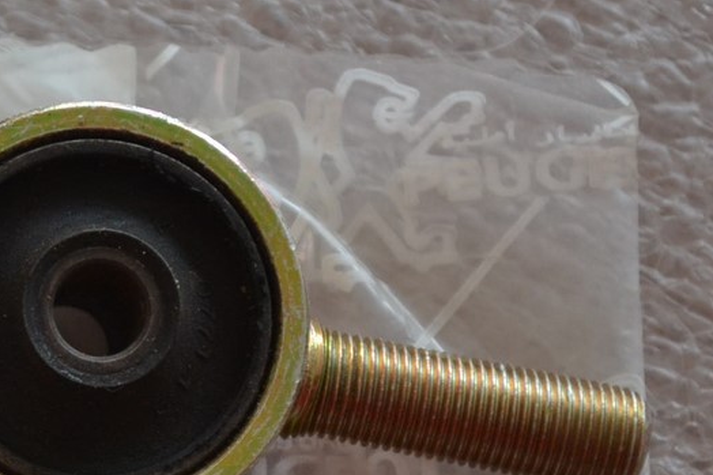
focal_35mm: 201
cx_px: -65
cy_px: 524
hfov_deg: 10.1
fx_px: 3979
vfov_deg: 6.8
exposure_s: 1/60
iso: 720
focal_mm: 52
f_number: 5.6
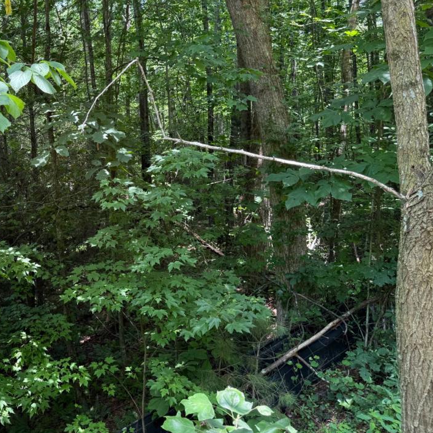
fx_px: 509
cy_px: 175
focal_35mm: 36
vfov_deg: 45.8
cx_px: 75
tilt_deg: -4.0
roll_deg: +3.9
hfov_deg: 43.5
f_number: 1.78
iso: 80
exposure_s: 1/121
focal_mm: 6.76
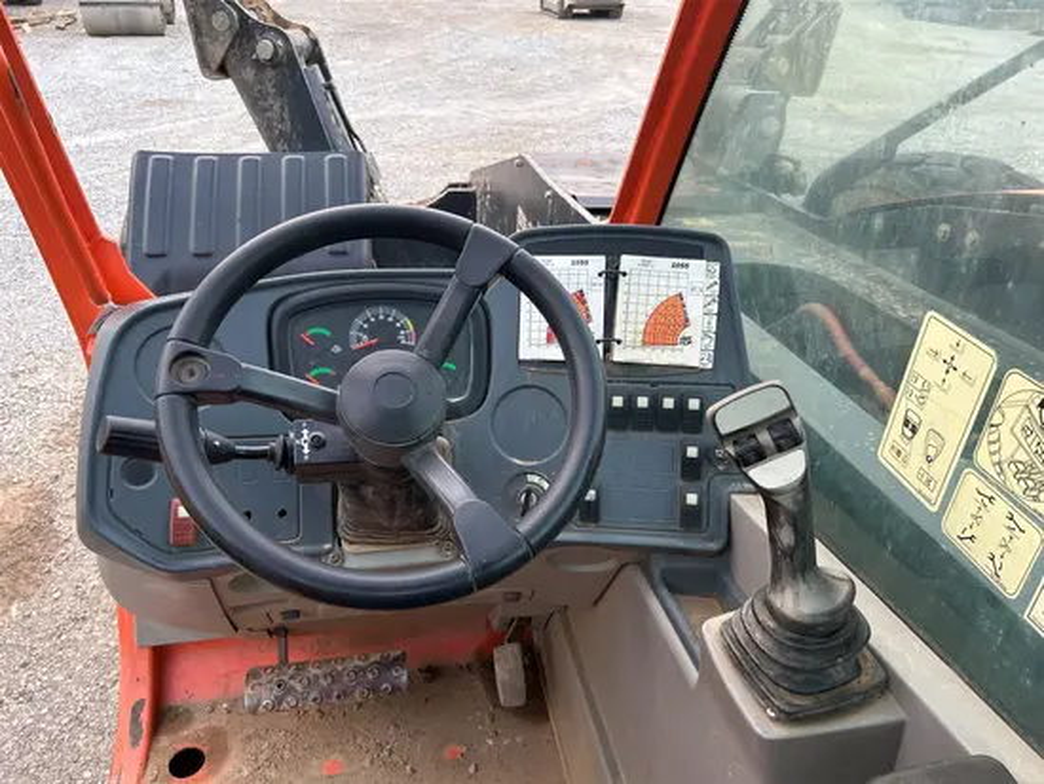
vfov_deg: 53.1
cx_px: 522
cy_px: 392
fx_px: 784
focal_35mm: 26
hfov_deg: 67.3
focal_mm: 5.7
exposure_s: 1/88
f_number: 1.5
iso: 125
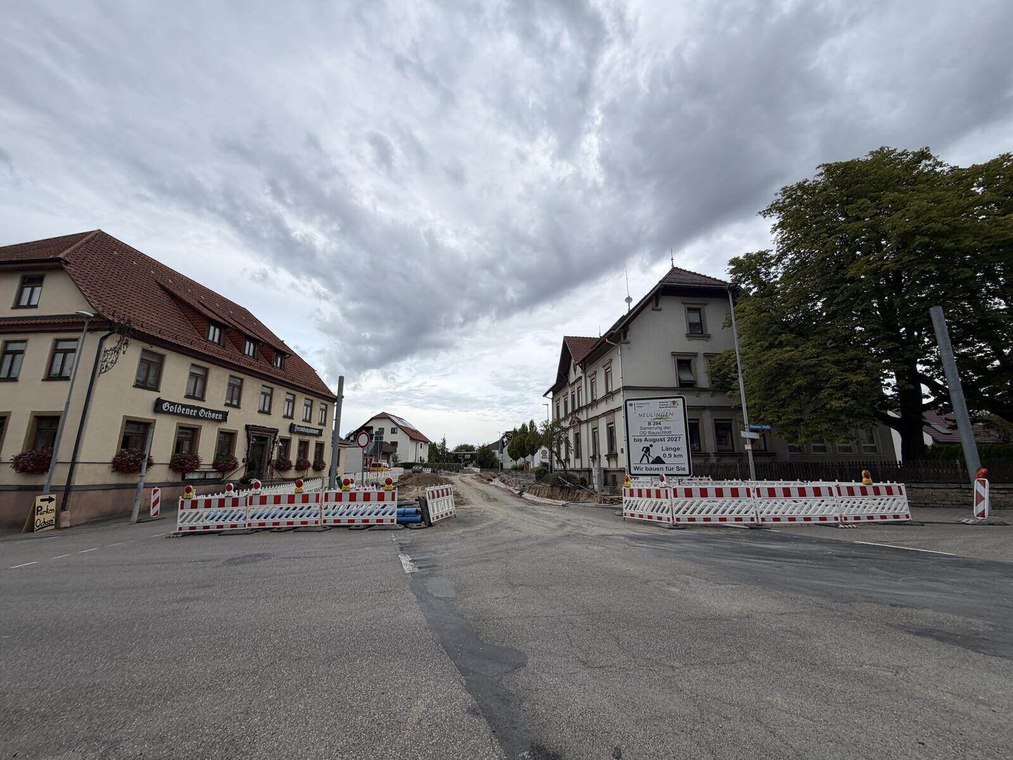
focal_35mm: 14
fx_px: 410
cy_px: 380
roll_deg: +0.7
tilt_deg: +13.6
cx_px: 506
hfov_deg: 102.1
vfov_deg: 85.7
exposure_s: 1/760
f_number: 2.2
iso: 40
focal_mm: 2.22
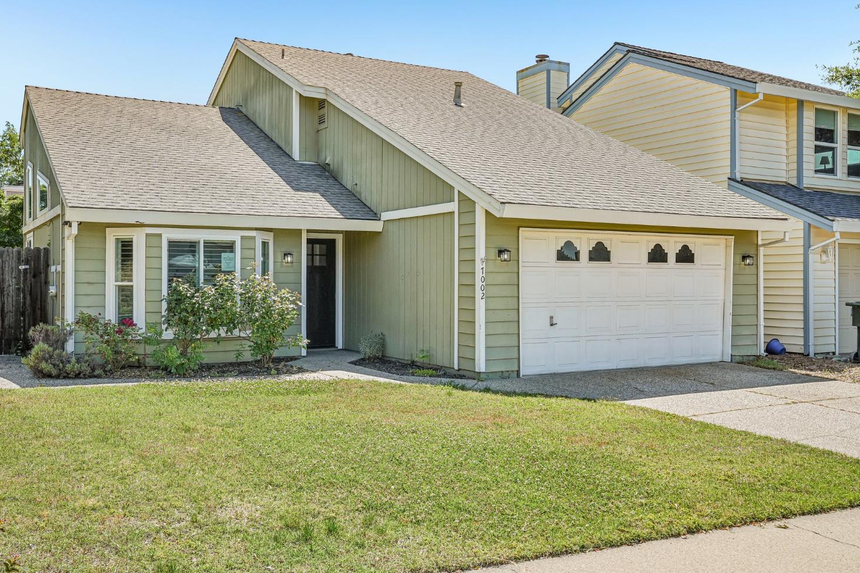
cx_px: 423
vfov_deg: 38.9
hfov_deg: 55.8
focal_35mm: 34
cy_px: 280
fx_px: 812
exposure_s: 1/250
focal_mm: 33
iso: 400
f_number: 8
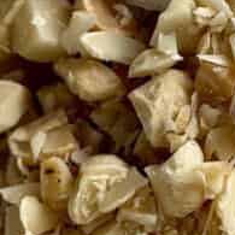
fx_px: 1621
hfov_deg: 8.3
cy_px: -14
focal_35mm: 211
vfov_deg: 8.2
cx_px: 227
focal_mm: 6.8
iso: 64
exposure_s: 1/278
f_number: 1.8
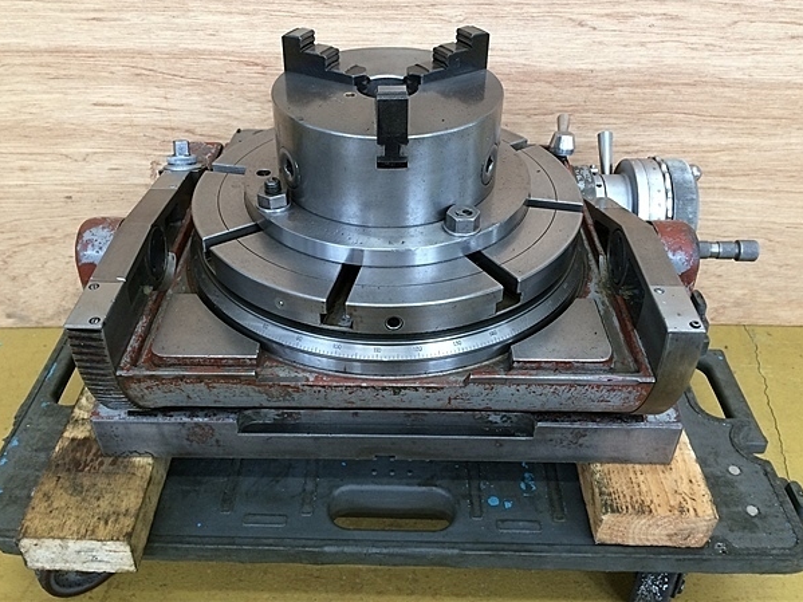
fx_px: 719
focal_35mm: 31
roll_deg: +0.5
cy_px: 282
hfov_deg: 58.3
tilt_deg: -37.9
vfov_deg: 45.4
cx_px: 382
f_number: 2.2
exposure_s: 1/30
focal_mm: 4.15
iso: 80
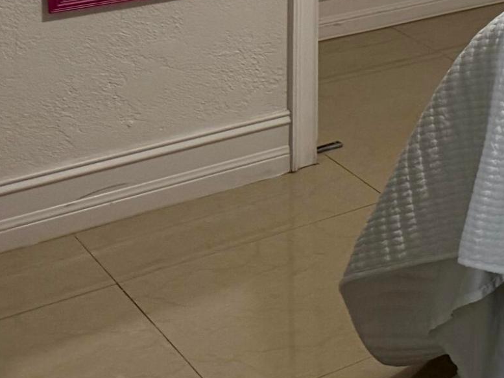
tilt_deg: -6.4
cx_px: 869
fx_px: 1295
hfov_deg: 18.1
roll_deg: -3.1
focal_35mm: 89
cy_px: -242
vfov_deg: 15.0
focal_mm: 6.76
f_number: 1.78
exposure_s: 1/60
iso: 320
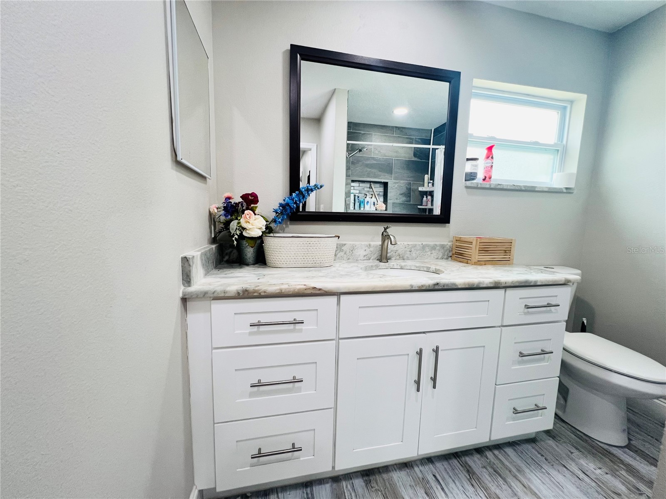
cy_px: 250
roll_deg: -1.2
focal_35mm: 13
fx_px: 250
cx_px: 333
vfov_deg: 89.9
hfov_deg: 106.2
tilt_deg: -6.9
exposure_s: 1/120
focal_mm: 1.57
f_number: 1.8
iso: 160
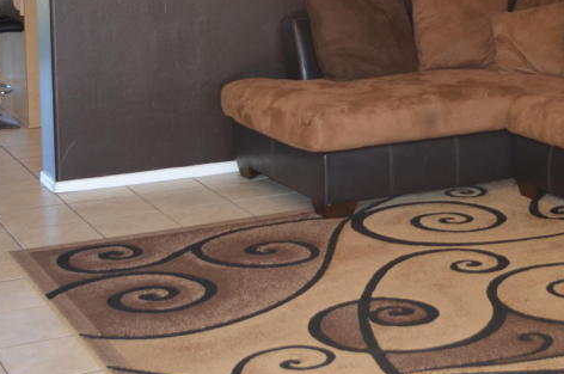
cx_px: 397
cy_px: 13
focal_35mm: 81
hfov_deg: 24.9
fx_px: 1267
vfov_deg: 16.5
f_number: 3.8
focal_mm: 22
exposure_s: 1/100
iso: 400
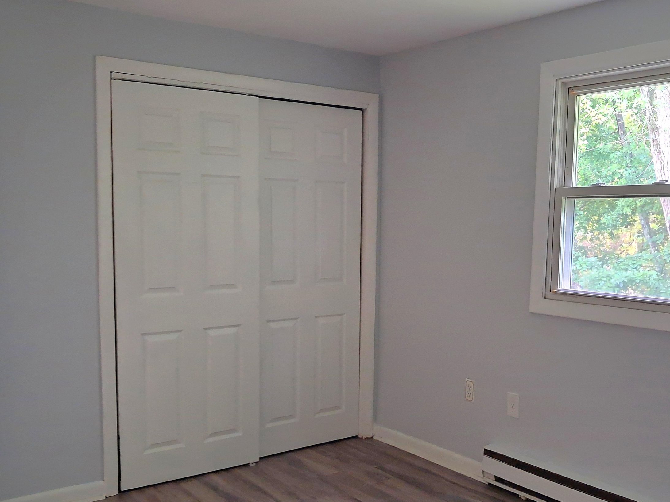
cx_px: 378
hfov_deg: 48.9
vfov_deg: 37.5
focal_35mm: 38
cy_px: 309
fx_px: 735
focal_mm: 4
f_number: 1.8
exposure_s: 1/25
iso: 800
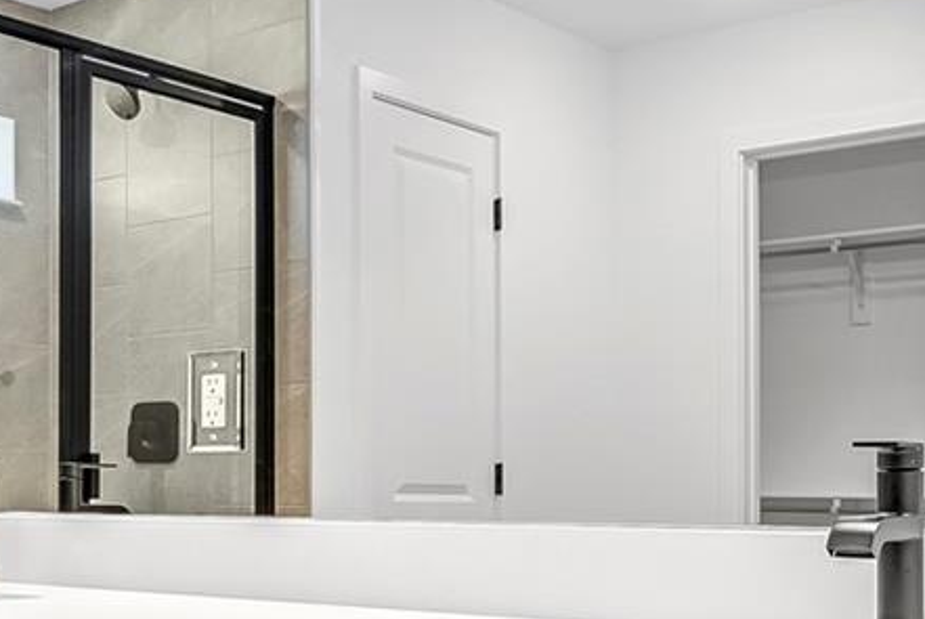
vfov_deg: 22.5
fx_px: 1538
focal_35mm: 60
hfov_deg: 31.2
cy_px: 486
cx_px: 19
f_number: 8
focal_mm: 16.5
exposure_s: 1/2.5
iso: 200
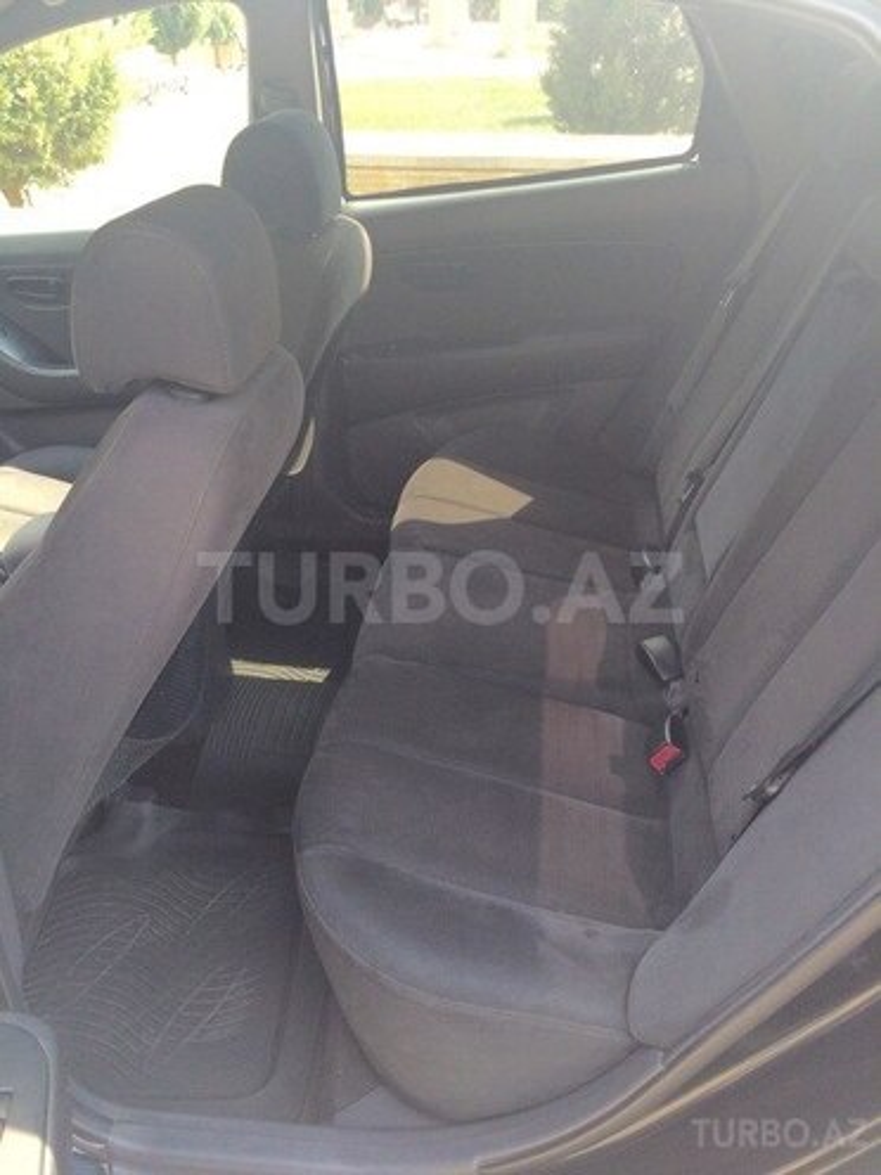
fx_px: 984
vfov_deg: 61.7
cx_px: 440
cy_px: 588
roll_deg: -1.1
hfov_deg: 48.2
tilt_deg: -32.3
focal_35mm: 29
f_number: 2.2
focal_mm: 4.15
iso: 32
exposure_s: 1/100
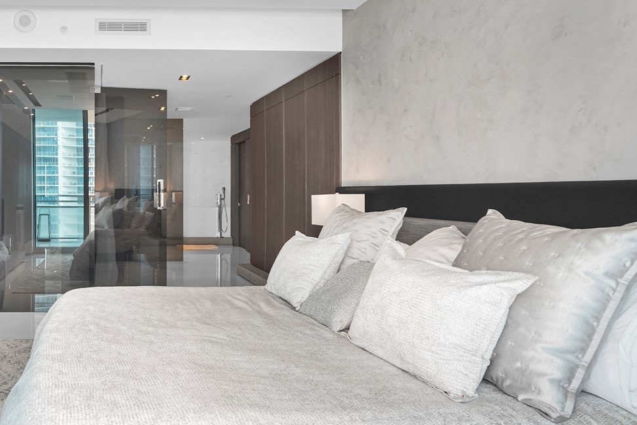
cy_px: 188
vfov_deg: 46.3
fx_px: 495
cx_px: 120
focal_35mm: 28
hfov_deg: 59.9
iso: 200
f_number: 7.1
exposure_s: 1/30
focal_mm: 16
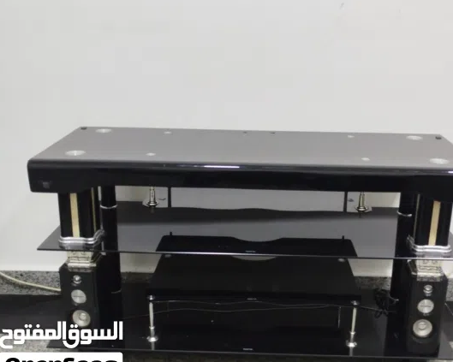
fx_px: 523
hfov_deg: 46.8
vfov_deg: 38.2
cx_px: 252
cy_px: 198
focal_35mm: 39
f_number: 1.7
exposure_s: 1/33
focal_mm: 5.31
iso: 400
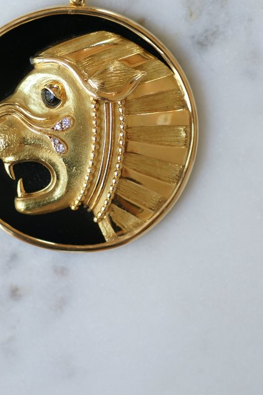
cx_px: 65
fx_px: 2170
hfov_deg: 6.9
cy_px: 121
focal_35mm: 198
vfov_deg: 10.4
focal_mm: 70
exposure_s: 1/125
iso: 200
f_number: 2.8
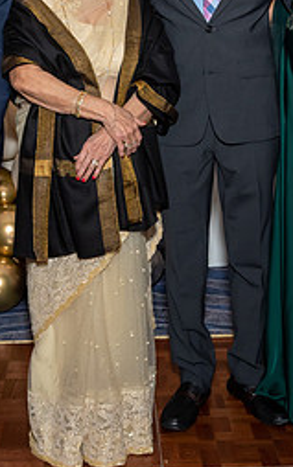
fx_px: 1072
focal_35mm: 84
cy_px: 152
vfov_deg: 24.5
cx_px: 75
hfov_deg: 15.5
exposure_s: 1/250
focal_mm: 19
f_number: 7.1
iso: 500
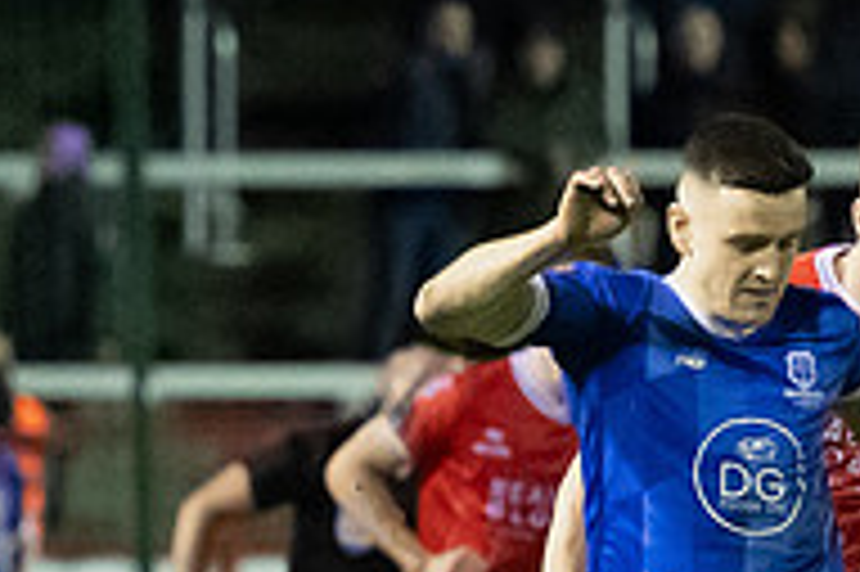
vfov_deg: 1.1
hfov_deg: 1.7
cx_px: 909
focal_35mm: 1206
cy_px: 890
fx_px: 28785
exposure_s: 1/1250
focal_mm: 165
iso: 6400
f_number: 3.2
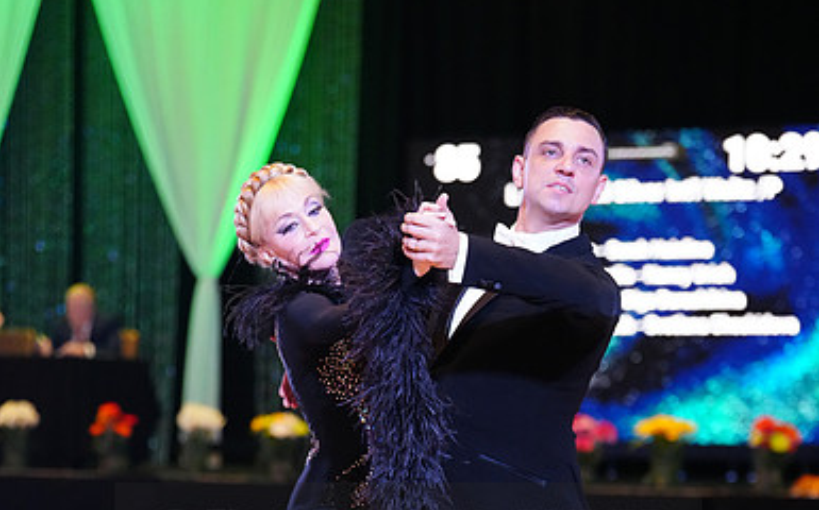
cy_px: 555
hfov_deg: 14.3
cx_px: 410
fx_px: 3256
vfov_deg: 8.9
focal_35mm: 146
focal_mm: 95
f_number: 2.8
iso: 5000
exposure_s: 1/400
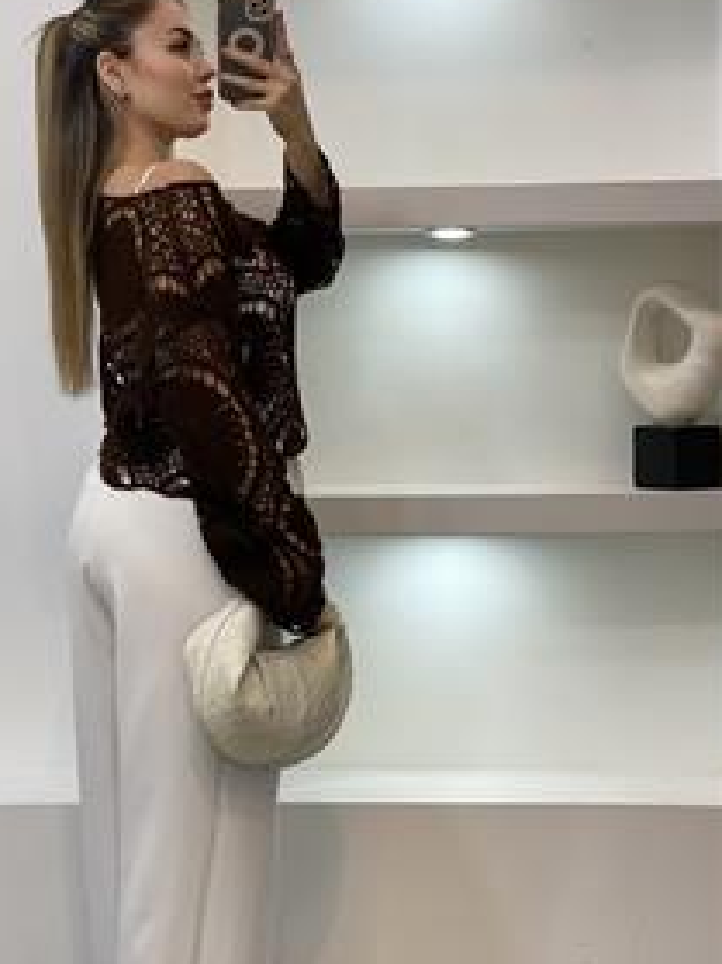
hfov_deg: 19.0
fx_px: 2143
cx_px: 193
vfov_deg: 25.3
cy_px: 551
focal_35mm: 77
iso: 64
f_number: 2
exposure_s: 1/100
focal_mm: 6
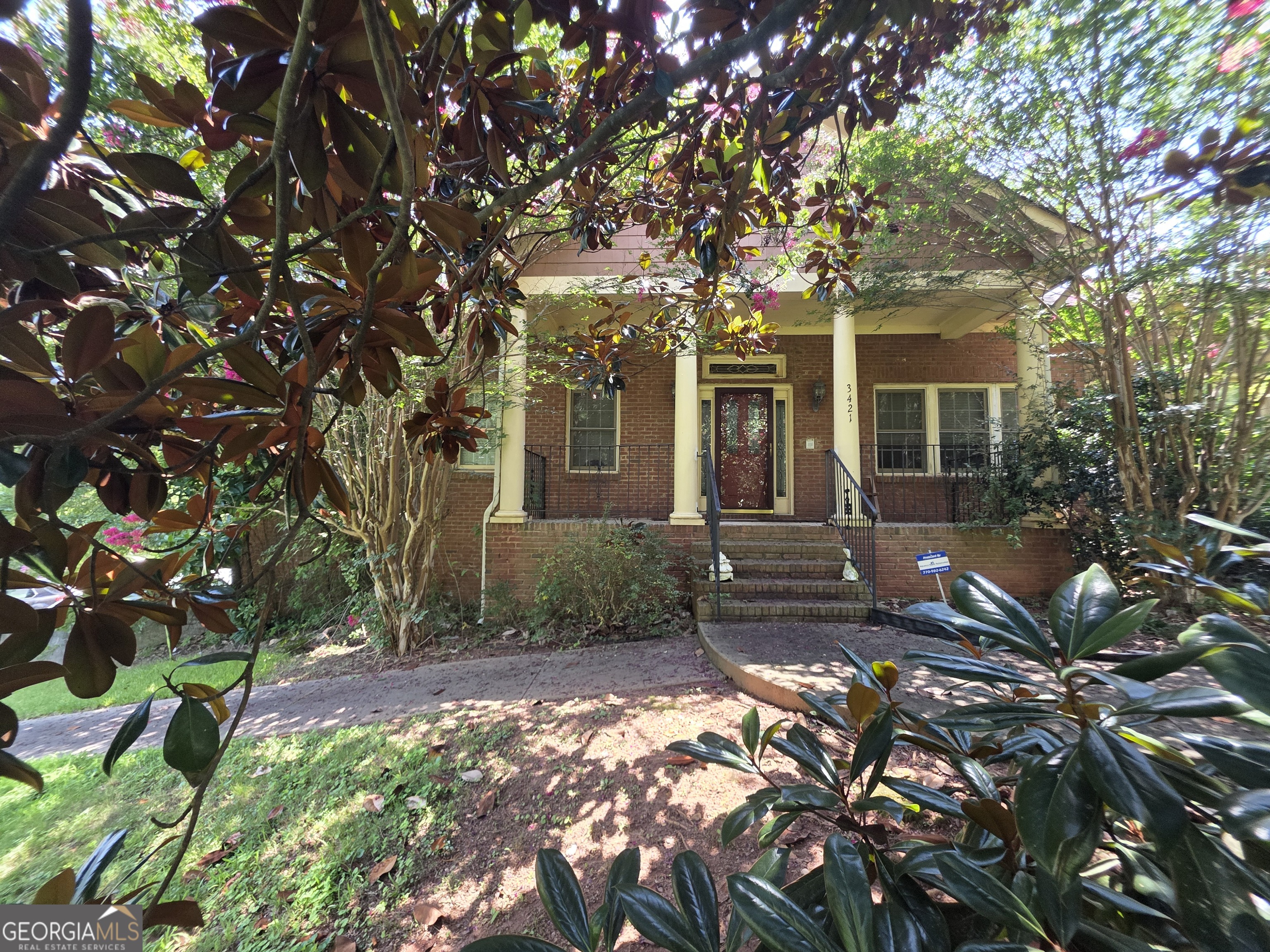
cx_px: 635
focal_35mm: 13
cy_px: 476
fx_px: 477
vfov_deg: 89.9
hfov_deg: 106.2
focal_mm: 2.2
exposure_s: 1/359
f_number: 1.9
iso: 200
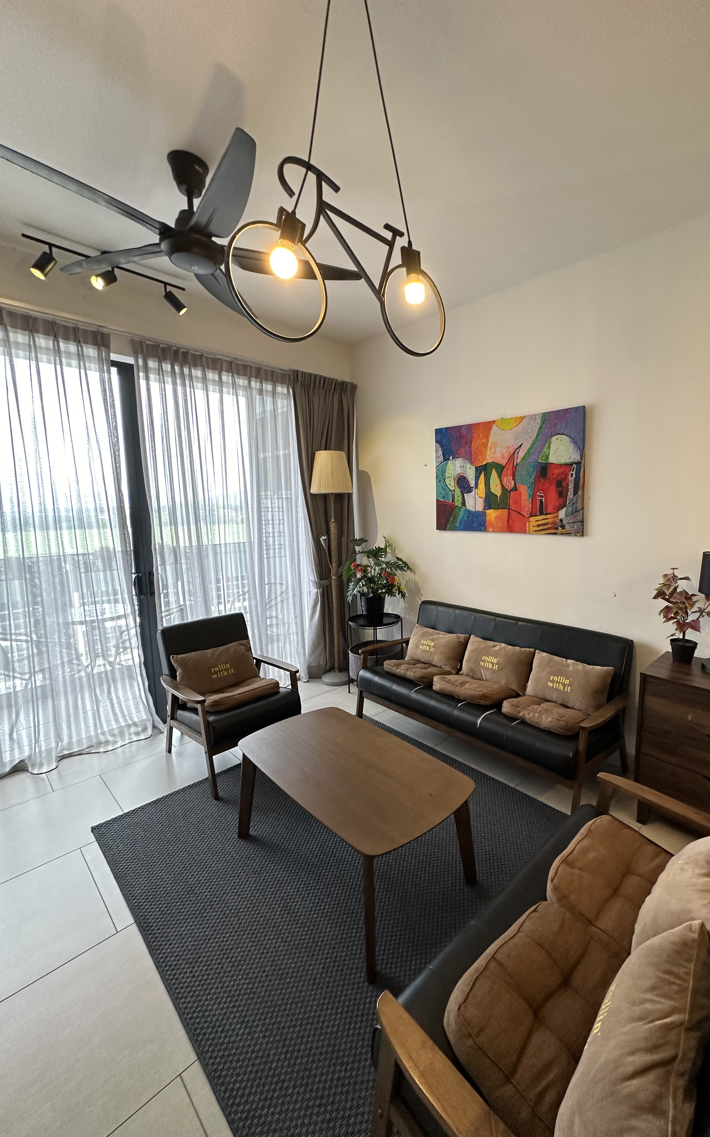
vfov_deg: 101.5
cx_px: 429
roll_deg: +0.7
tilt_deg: -5.6
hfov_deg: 73.9
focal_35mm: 15
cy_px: 564
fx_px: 464
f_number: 2.2
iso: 200
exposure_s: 1/50
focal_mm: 2.22
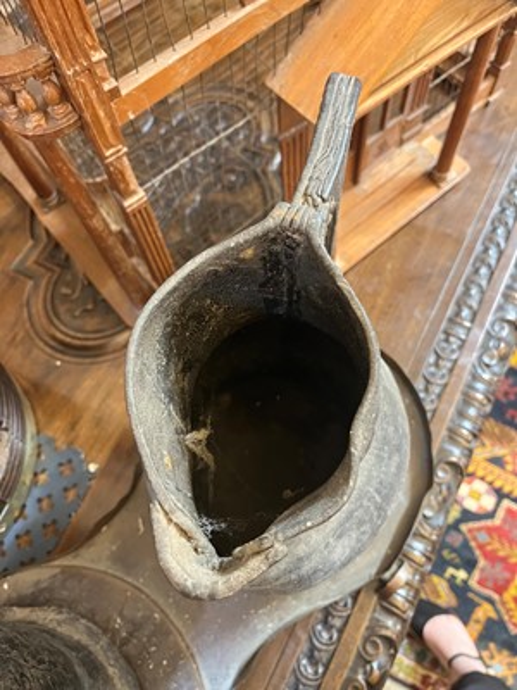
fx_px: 518
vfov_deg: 67.3
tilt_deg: -65.3
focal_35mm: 26
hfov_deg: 53.1
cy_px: 345
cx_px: 258
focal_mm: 5.1
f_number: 1.6
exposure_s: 1/25
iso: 800
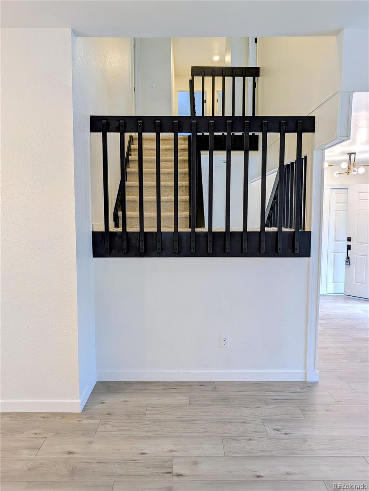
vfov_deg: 71.5
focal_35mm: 24
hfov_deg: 56.9
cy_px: 246
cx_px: 184
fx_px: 340
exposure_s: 1/120
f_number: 1.68
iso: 38
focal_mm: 6.9
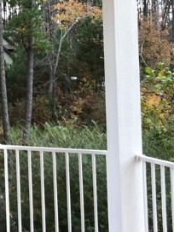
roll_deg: +1.1
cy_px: 49
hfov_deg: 17.2
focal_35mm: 79
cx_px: -71
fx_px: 529
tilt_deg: +5.5
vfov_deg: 24.4
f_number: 1.8
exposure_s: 1/120
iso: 25
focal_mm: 3.99
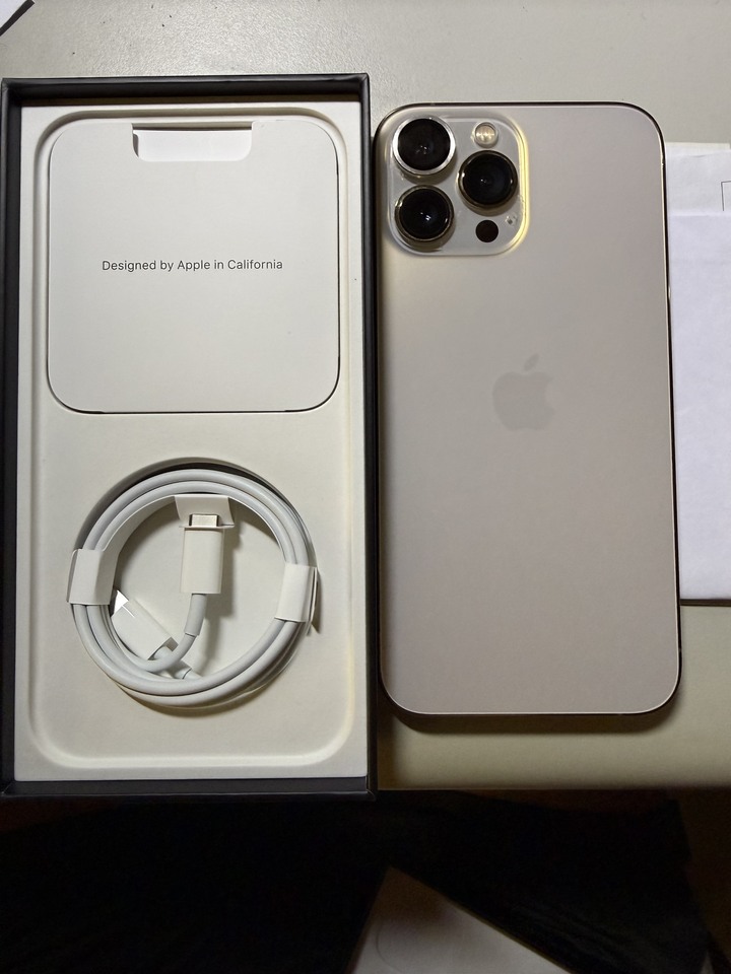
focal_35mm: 24
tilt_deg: -84.9
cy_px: 487
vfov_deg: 71.6
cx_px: 366
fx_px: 676
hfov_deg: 56.8
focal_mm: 2.22
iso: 400
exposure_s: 1/69
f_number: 2.2
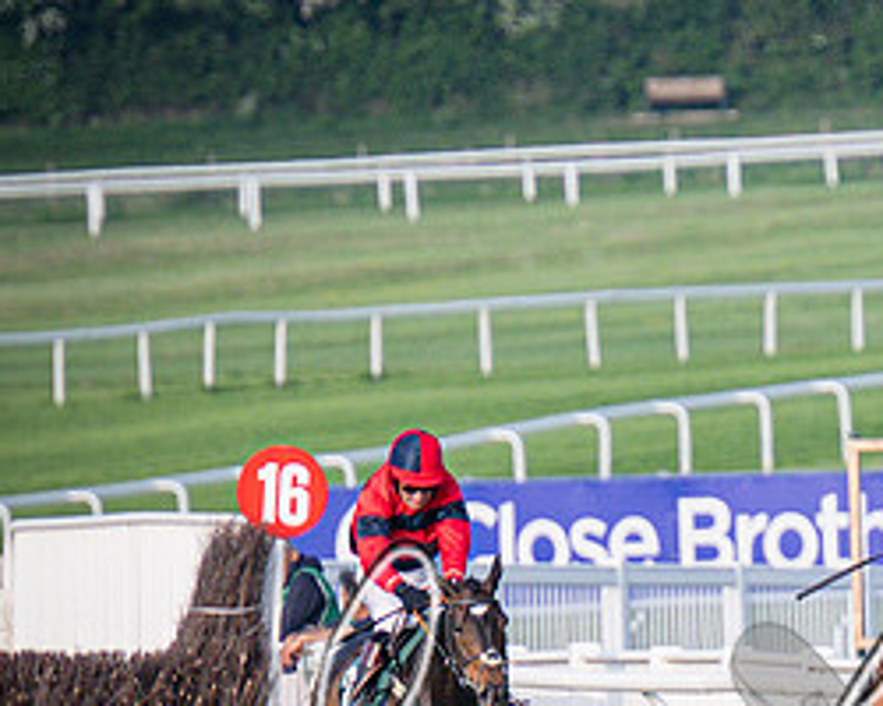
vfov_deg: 1.1
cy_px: 629
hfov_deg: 1.4
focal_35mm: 1404
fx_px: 36691
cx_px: 937
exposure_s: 1/2000
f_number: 4
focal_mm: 240
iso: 400
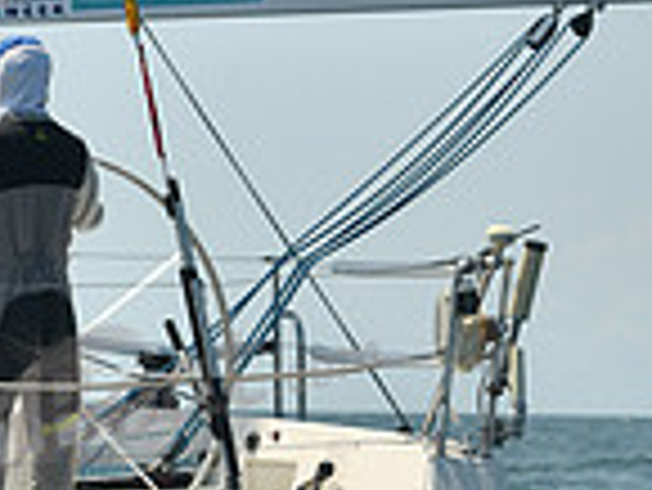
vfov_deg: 3.9
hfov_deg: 5.1
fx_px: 7258
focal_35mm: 385
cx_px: -481
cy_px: 249
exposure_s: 1/640
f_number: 8
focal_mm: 100
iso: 320
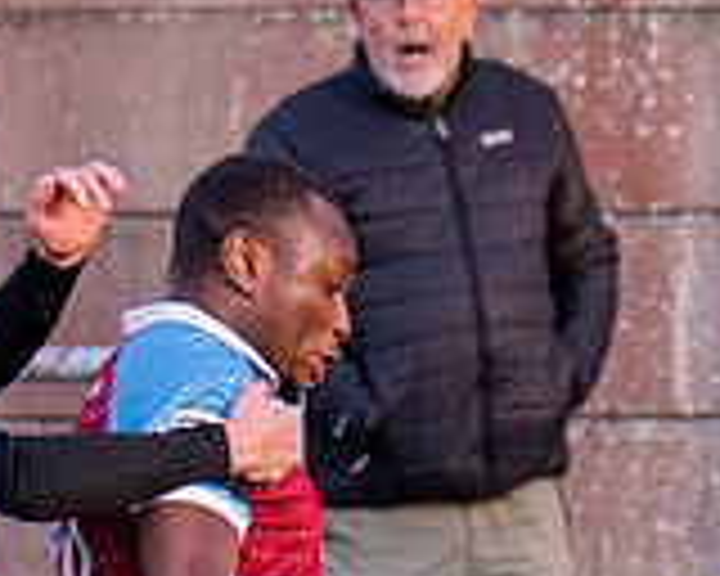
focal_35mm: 2192
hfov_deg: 0.9
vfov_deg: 0.7
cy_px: 1174
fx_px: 46710
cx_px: 640
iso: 800
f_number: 4
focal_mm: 200
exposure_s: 1/1250
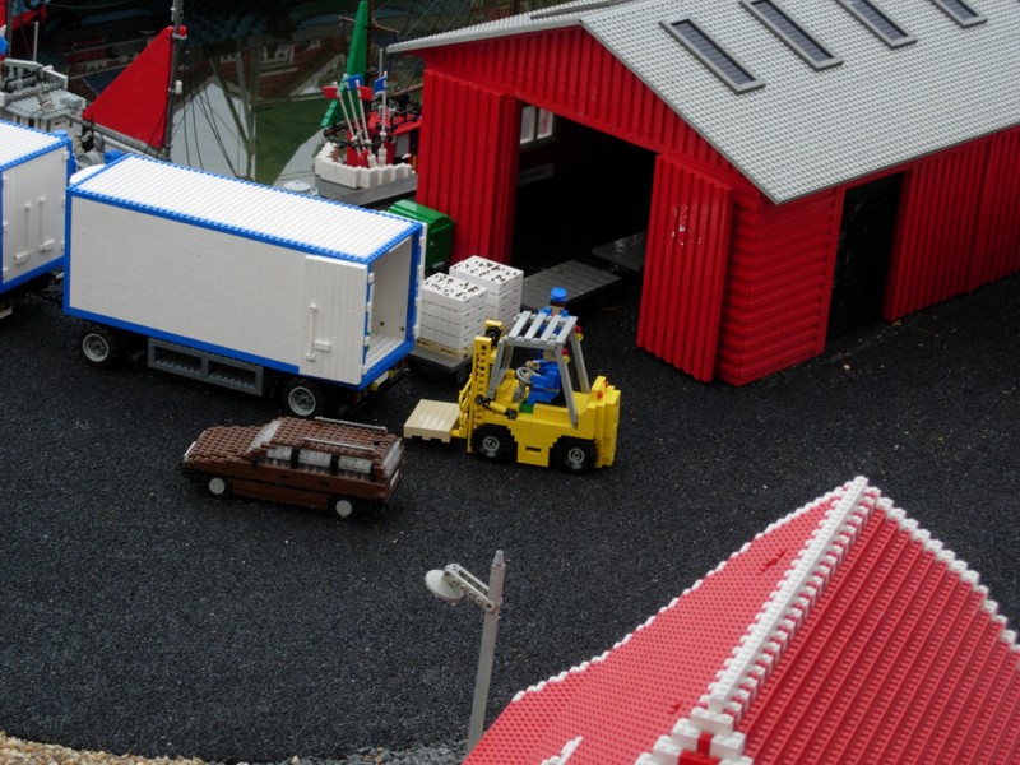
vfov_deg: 13.1
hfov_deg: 17.4
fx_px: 3330
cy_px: 382
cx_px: 510
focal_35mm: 113
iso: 64
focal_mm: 23.4
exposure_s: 1/215
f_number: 4.9
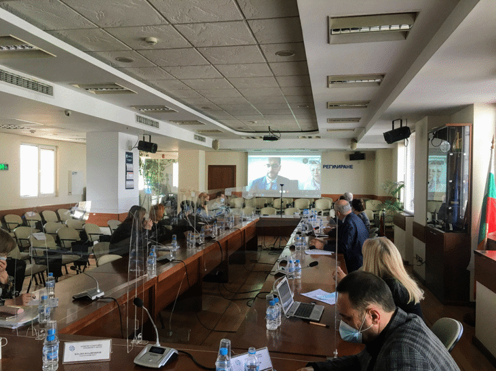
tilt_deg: -0.1
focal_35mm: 29
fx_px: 415
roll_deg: -0.5
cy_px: 186
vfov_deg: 48.2
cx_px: 248
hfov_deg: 61.7
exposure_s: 1/33
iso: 50
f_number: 2.2
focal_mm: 4.15
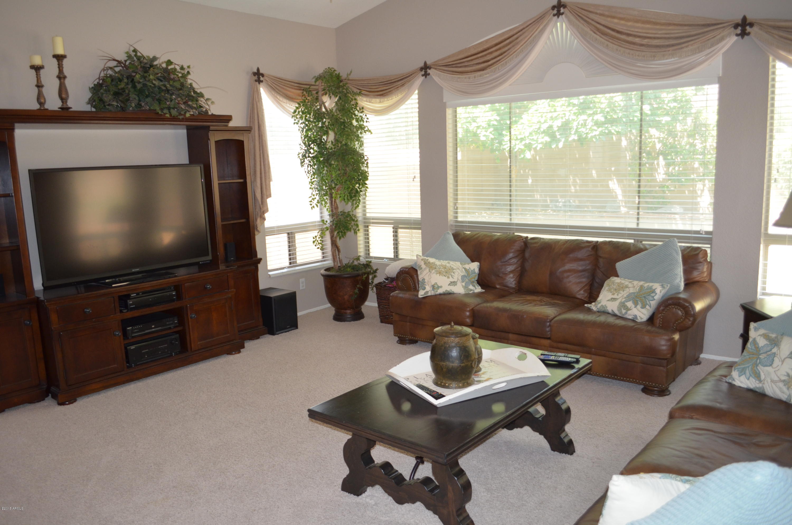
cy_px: 262
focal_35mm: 27
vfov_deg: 47.7
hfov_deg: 67.5
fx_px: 593
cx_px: 396
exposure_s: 1/30
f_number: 3.5
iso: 720
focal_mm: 18
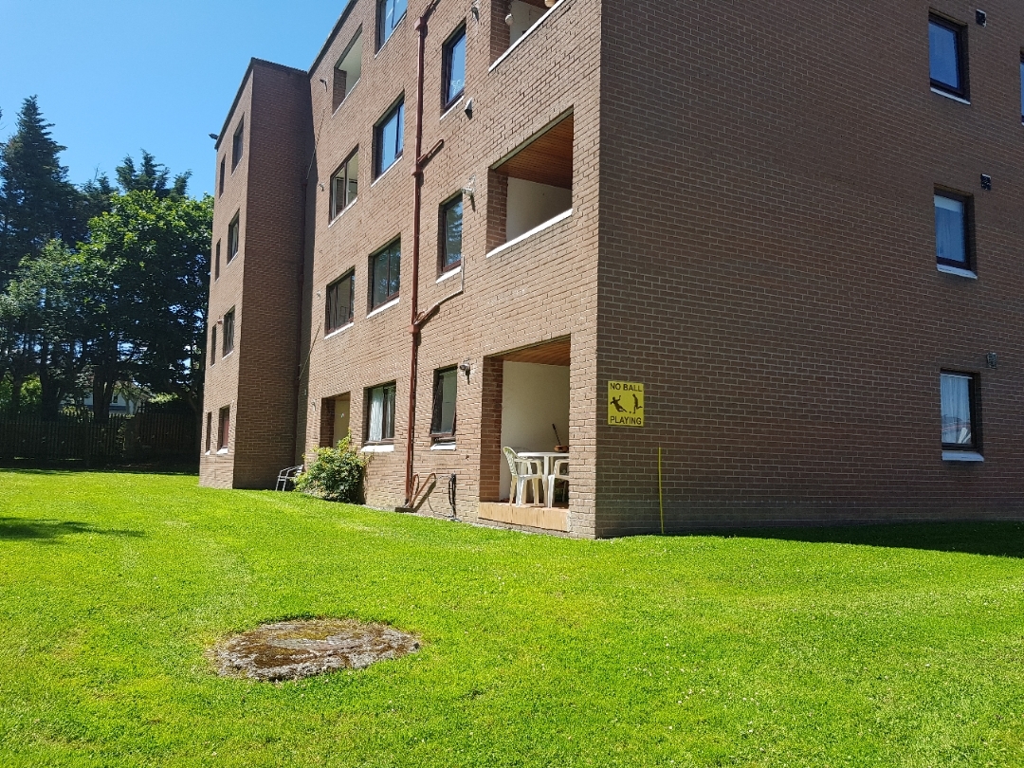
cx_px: 512
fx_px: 769
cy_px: 384
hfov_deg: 67.3
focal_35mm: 26
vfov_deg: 53.1
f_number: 1.7
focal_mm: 4.2
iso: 40
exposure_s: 1/1140
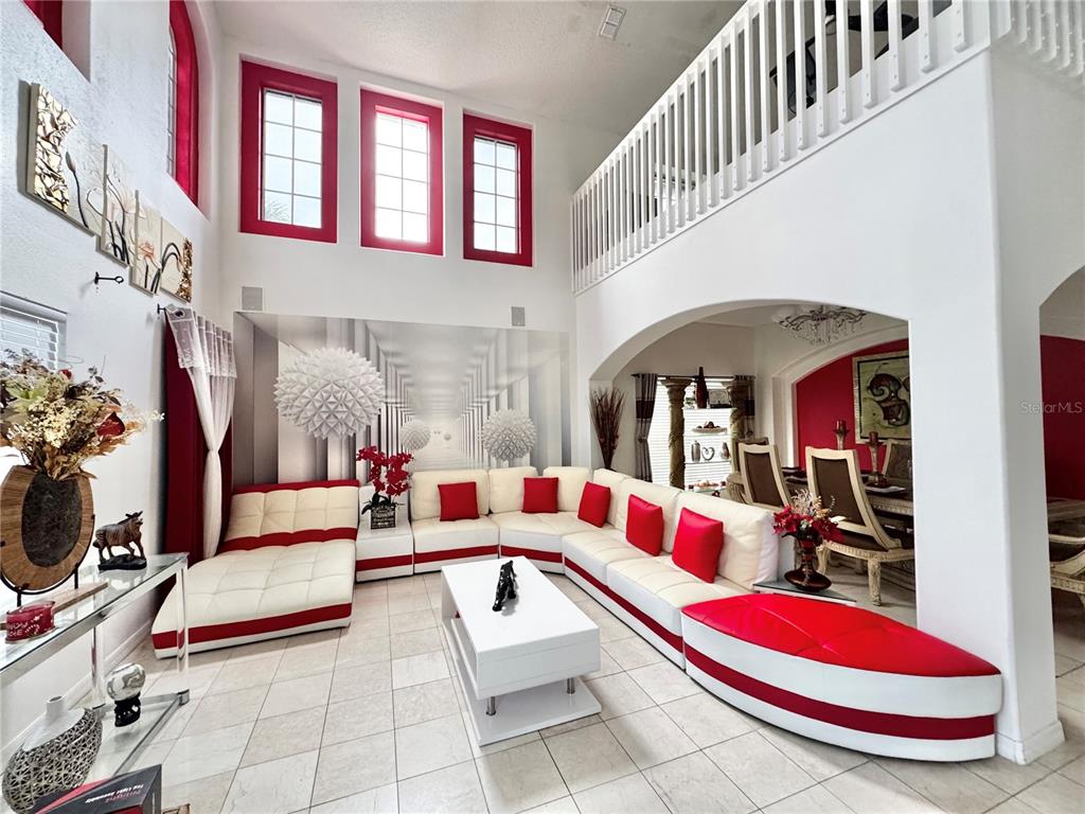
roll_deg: -0.3
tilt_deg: +0.0
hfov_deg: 102.1
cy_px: 407
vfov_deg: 85.7
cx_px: 542
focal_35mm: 14
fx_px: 439
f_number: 2.2
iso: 320
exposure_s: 1/99
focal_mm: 2.22
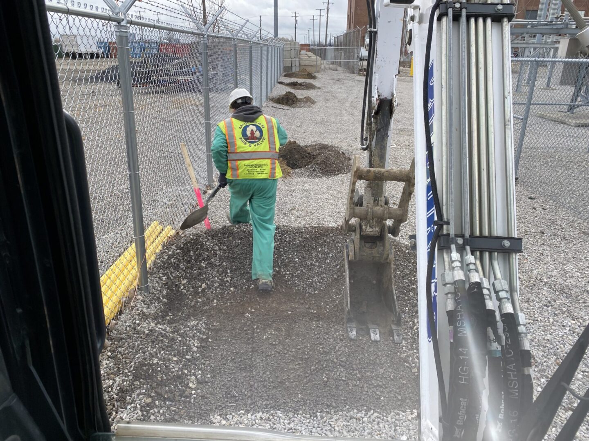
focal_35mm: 26
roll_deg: +0.6
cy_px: 220
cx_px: 294
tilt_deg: -21.6
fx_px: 442
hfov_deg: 67.3
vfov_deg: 53.1
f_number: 1.8
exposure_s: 1/706
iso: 32
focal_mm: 4.25
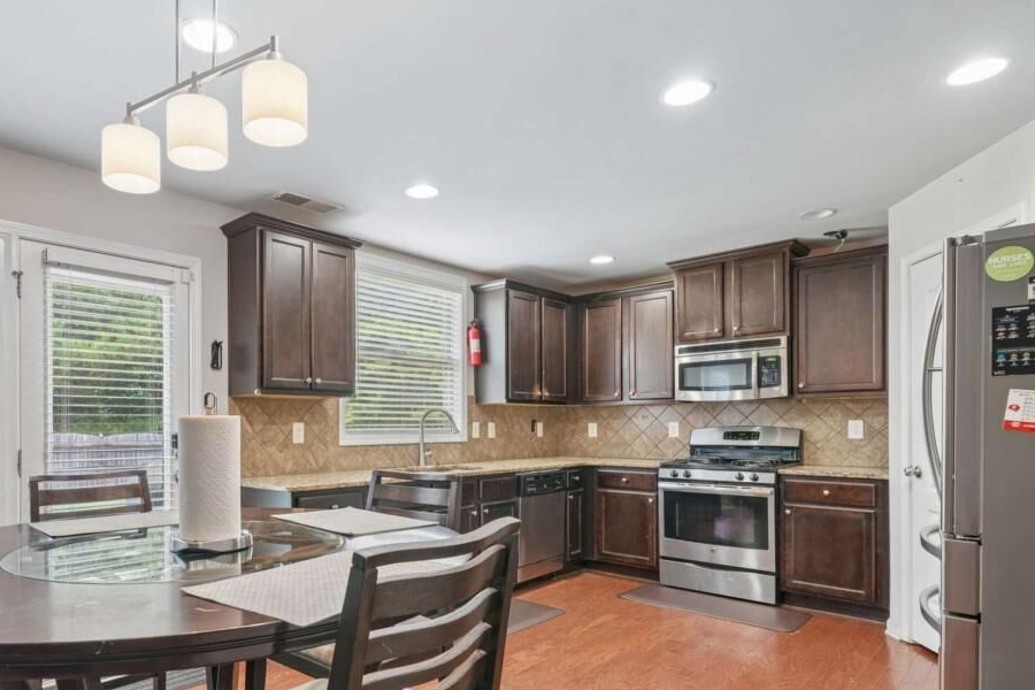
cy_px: 423
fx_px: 575
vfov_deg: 61.2
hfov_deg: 82.5
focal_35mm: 20
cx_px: 391
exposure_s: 1/10
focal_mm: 15
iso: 400
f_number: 8
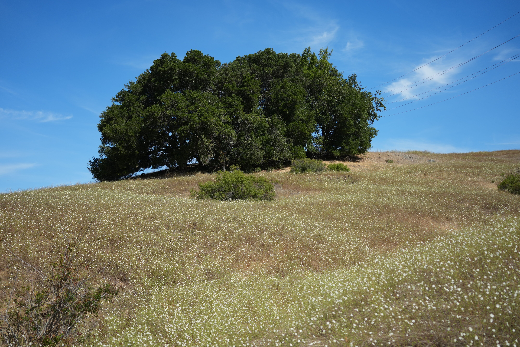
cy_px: 174
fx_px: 722
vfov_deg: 27.0
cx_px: 260
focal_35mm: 50
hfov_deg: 39.6
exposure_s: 1/1600
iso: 250
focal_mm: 50
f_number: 4.5
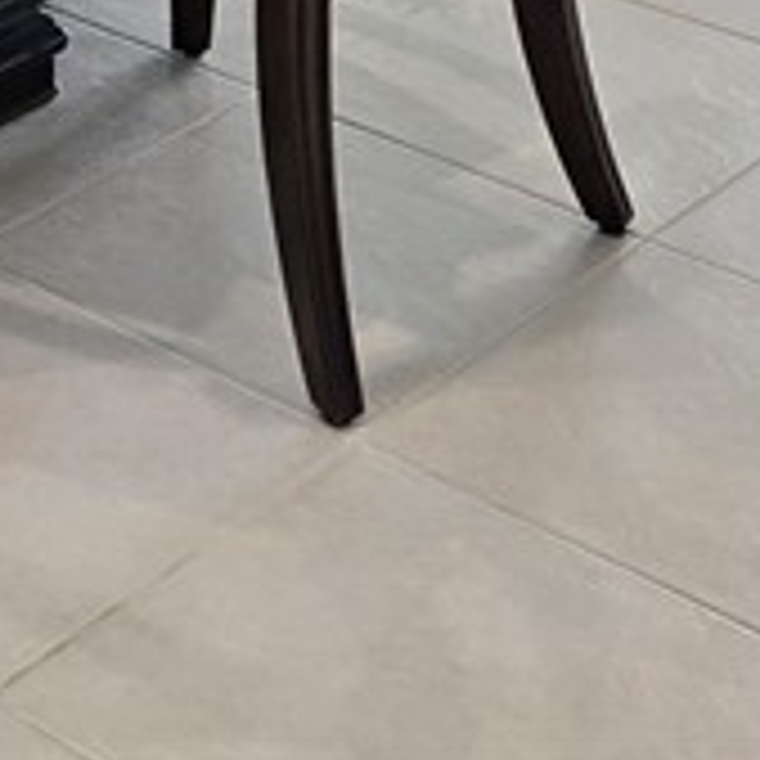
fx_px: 3055
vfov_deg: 11.9
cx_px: -63
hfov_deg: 13.9
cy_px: -958
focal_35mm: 123
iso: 100
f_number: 1.8
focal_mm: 5.4
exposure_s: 1/120
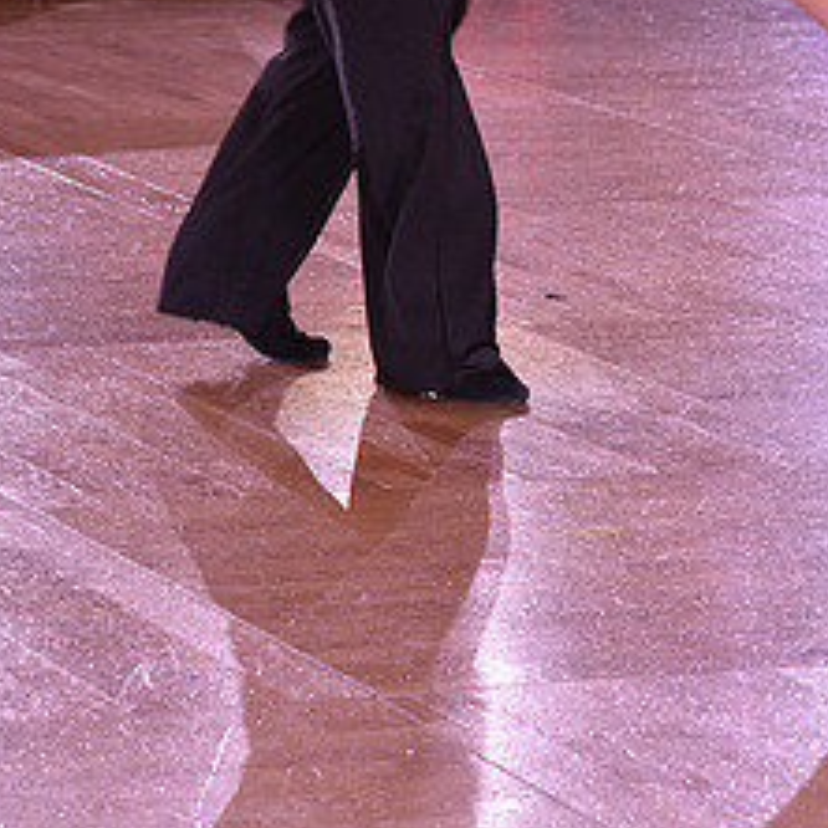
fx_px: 7198
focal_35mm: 266
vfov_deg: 6.5
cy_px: -231
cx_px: 427
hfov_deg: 6.6
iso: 2000
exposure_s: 1/250
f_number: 7.1
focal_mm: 120
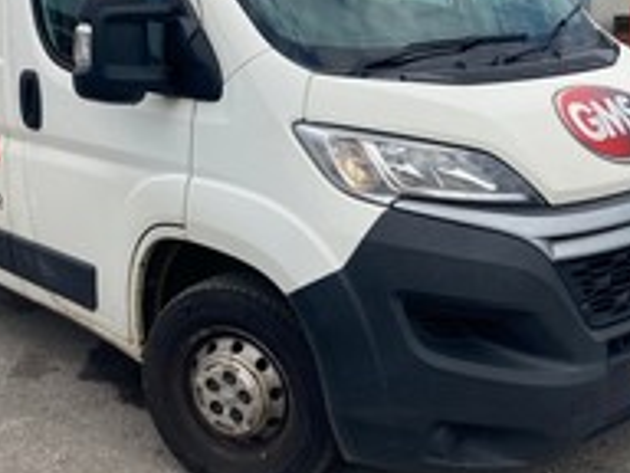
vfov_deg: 28.4
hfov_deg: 37.2
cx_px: 226
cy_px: 171
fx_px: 928
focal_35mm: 51
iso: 20
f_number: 1.8
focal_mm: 3.99
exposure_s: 1/2088
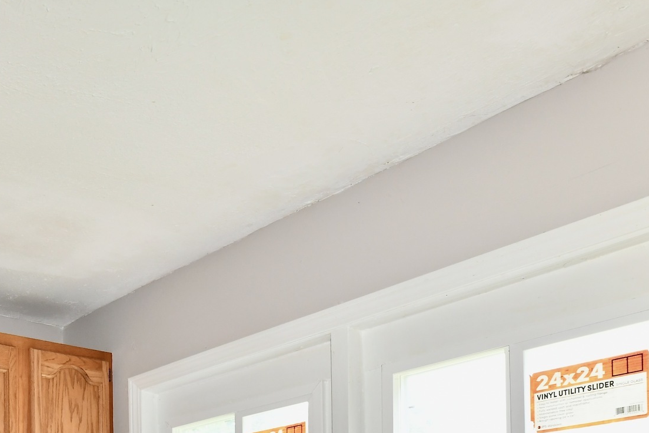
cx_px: -65
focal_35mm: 39
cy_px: 589
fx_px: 703
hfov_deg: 40.2
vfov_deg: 27.4
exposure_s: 1/60
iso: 640
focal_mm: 14
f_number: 6.3
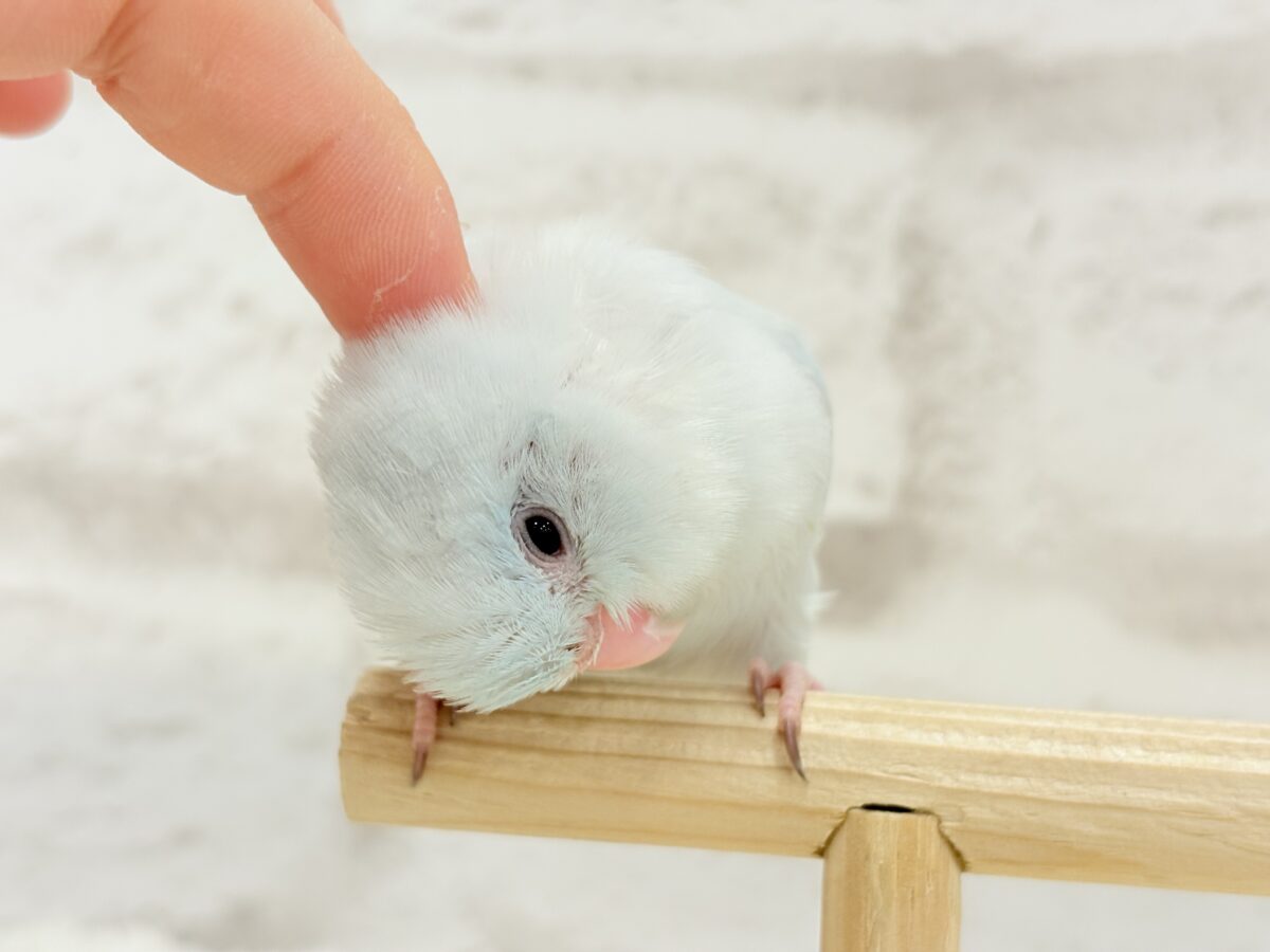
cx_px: 635
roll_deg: -1.5
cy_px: 476
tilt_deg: +0.5
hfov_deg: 36.8
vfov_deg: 28.0
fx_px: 1908
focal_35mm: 52
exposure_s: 1/50
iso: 32
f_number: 1.6
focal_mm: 5.96
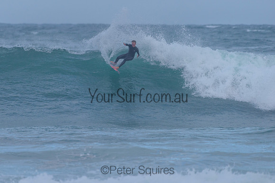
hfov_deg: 3.4
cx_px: 107
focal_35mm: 613
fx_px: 4680
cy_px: 71
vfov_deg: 2.2
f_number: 5.6
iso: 500
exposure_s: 1/2000
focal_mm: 500
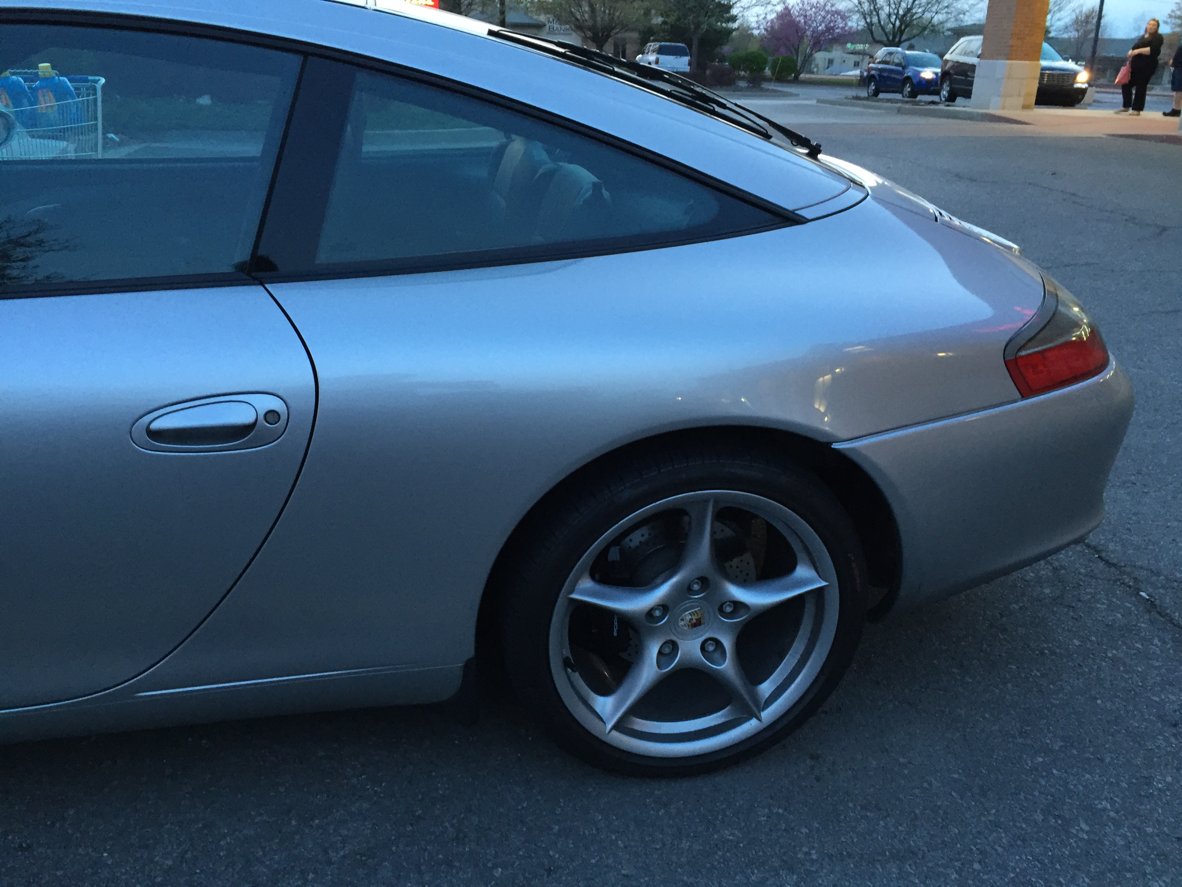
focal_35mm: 29
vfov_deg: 48.2
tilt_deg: -20.9
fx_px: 990
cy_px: 444
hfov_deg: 61.7
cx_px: 591
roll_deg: -3.0
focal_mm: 4.15
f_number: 2.2
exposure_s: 1/30
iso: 100
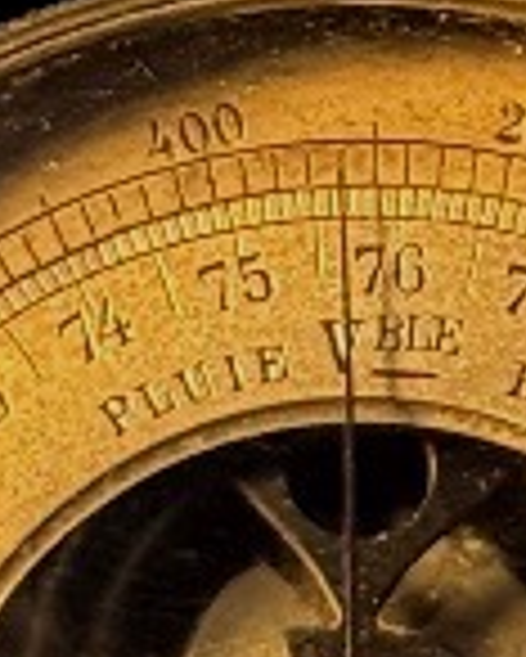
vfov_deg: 5.0
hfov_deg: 4.0
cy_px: -387
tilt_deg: -51.6
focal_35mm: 385
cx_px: 535
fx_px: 7484
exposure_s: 1/33
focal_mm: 6.76
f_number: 1.78
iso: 500
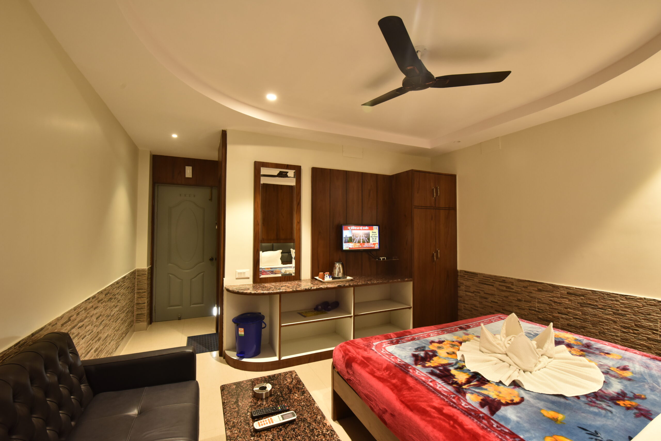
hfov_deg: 100.4
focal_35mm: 15
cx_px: 330
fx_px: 275
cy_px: 220
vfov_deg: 77.3
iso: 800
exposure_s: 1/6
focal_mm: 15
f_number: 8
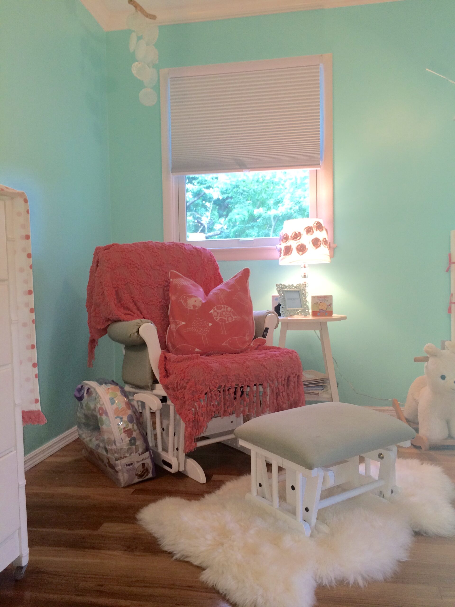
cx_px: 228
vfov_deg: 61.7
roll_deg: +0.8
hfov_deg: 48.2
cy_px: 304
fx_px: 508
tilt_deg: -3.2
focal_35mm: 29
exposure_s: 1/30
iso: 64
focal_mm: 4.15
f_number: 2.2
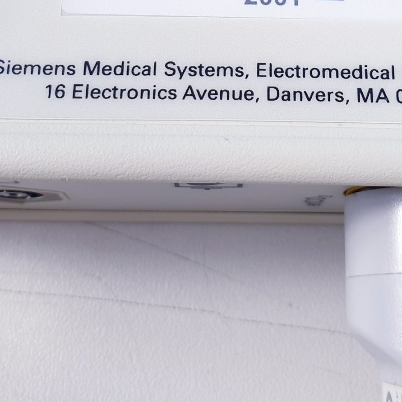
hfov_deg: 26.0
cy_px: -14
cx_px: 256
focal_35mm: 66
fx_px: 867
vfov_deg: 24.7
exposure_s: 1/50
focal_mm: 4.3
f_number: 2.4
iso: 50
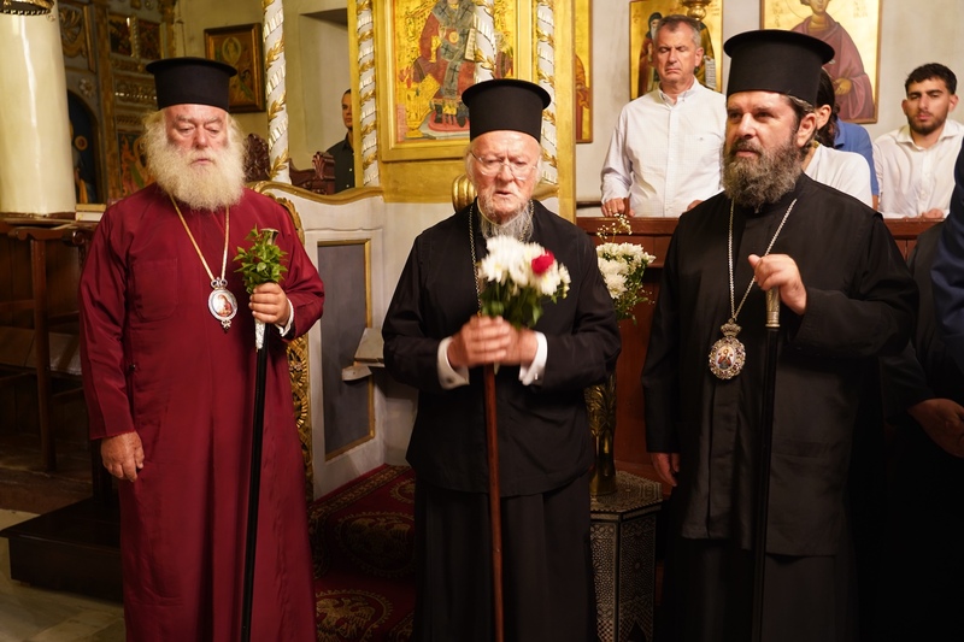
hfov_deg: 61.9
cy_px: 321
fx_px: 803
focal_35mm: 30
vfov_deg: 43.6
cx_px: 482
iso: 1000
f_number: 4
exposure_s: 1/6
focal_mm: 30
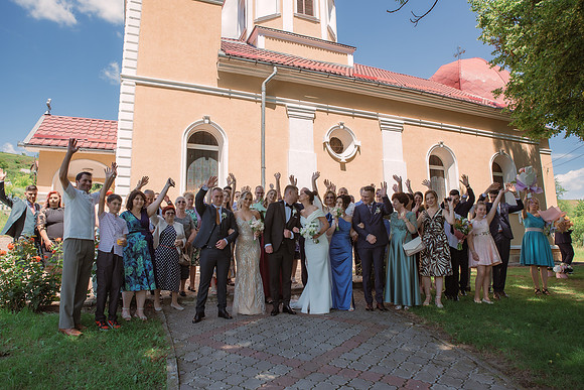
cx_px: 292
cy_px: 199
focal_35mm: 24
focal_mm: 24
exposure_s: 1/320
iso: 320
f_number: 6.3
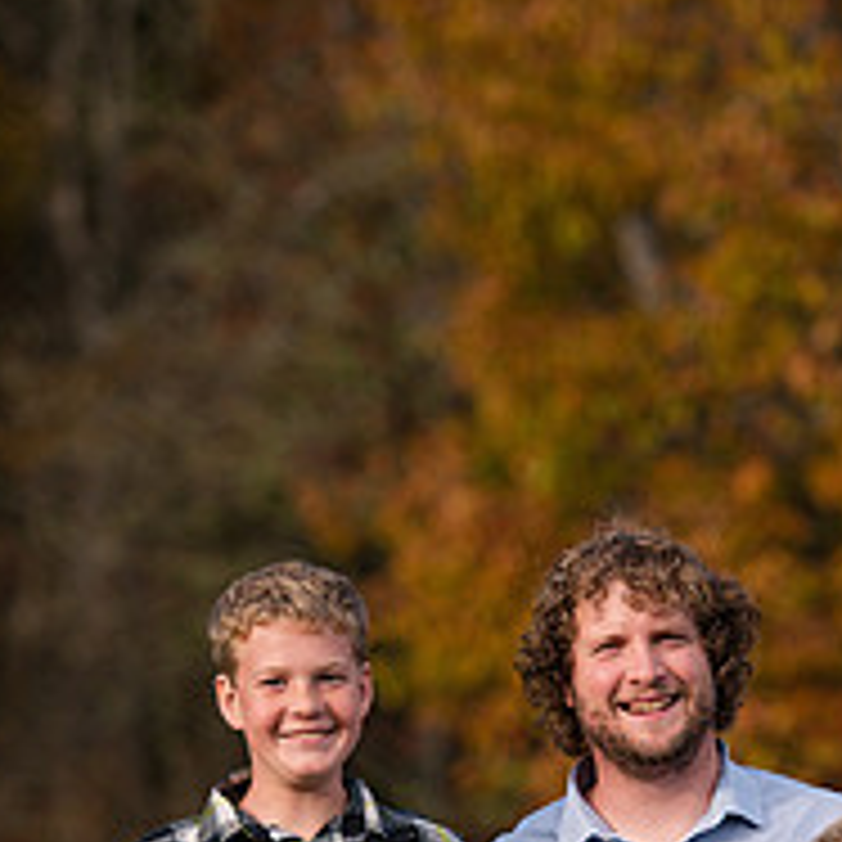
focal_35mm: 276
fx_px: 7595
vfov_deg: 6.3
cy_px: 819
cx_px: 644
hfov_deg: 6.3
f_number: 3.5
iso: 400
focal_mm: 135
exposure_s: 1/2000
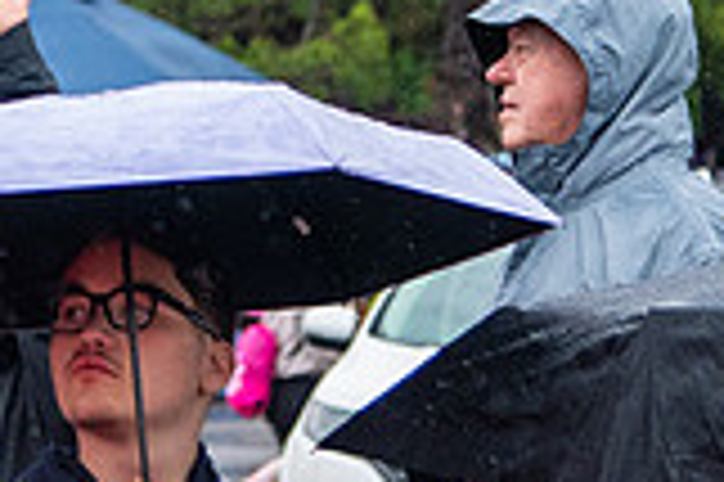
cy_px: -309
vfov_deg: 3.9
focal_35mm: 351
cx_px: -418
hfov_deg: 5.8
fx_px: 7052
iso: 2000
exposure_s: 1/1600
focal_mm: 65
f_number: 4
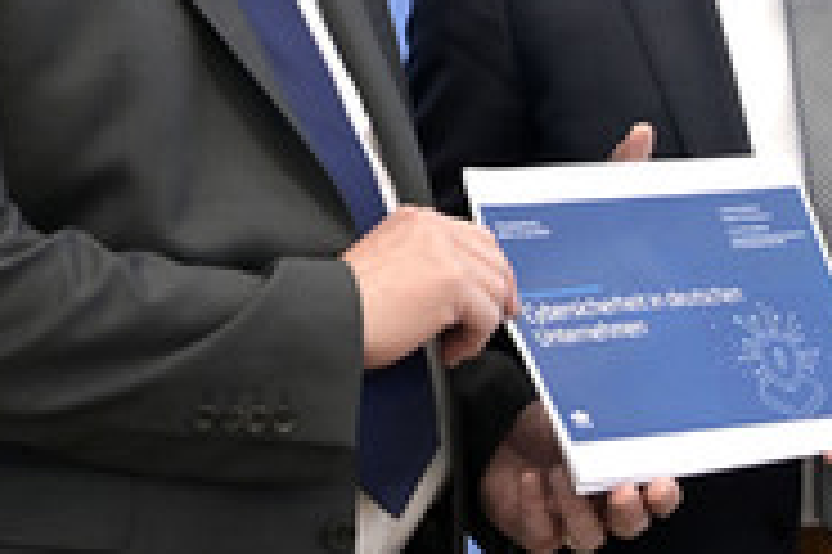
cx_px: 425
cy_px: -72
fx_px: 2540
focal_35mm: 110
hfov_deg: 18.6
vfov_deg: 12.2
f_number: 5.6
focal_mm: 45
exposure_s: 1/400
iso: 4000
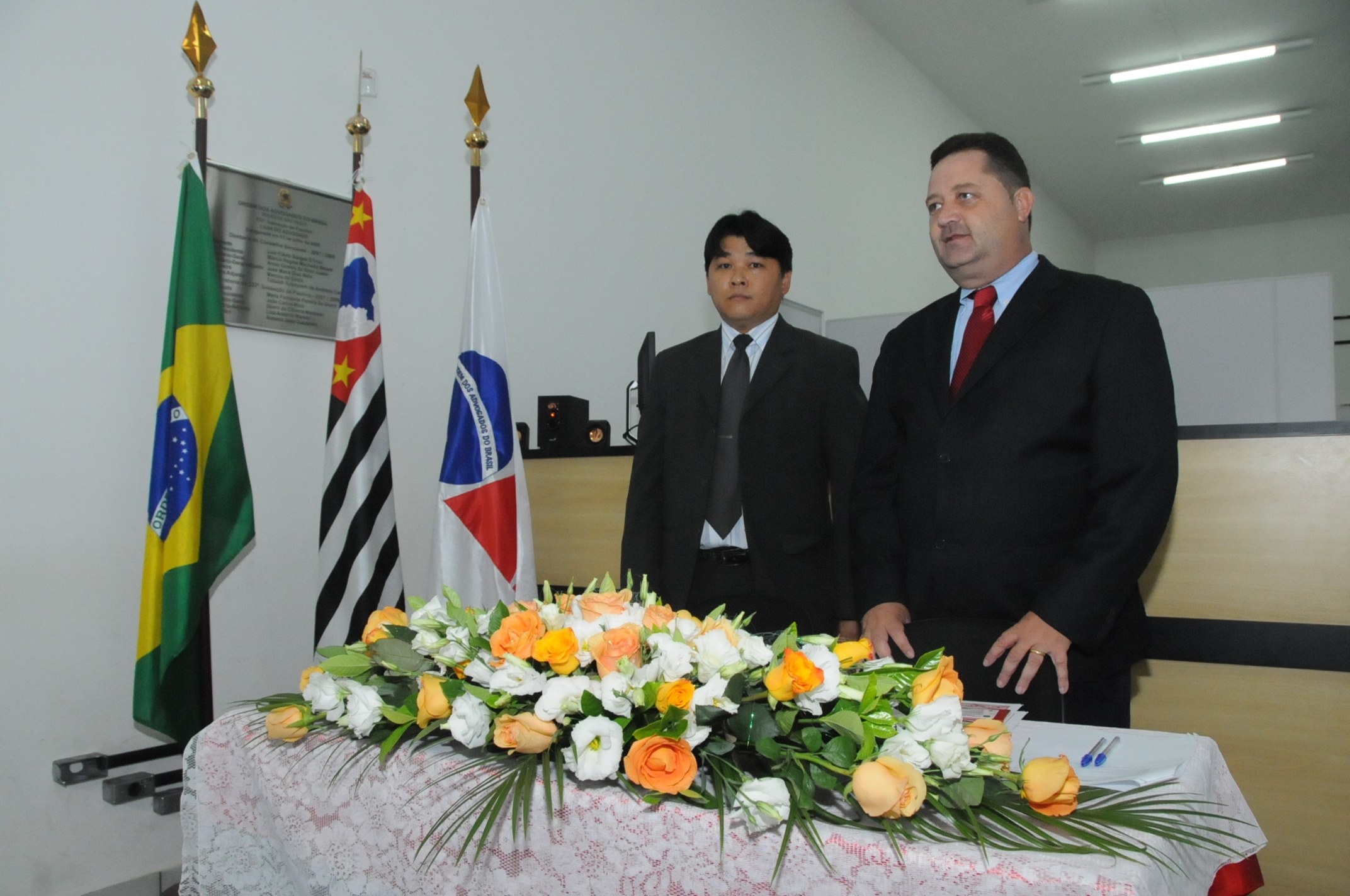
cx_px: 675
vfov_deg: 47.8
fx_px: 1011
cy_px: 448
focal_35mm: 27
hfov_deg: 67.4
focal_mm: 18
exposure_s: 1/250
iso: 3200
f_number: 7.1
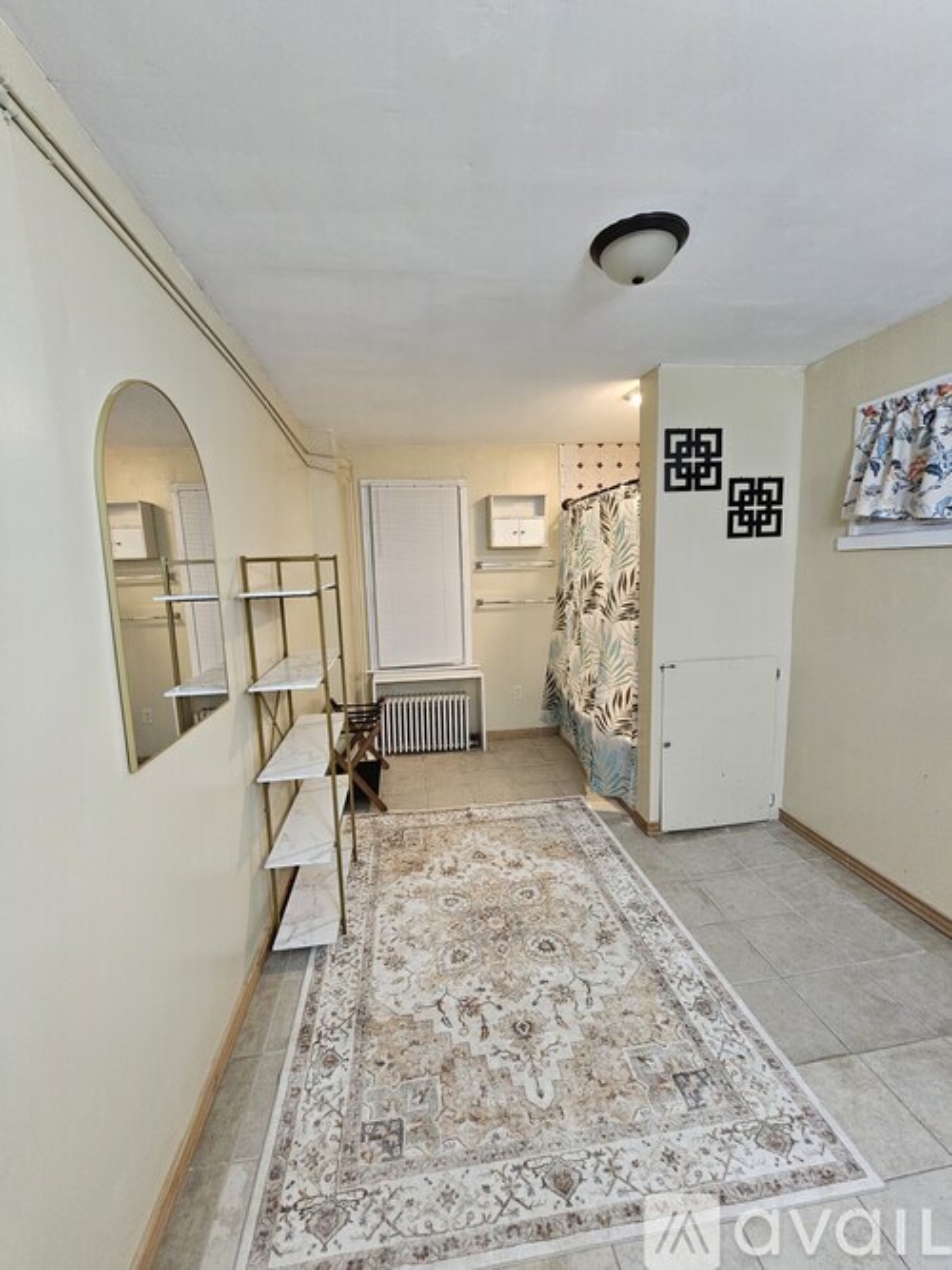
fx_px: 477
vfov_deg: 106.2
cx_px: 476
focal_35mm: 13
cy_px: 635
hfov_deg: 89.9
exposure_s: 1/30
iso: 500
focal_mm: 2.2
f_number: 2.2
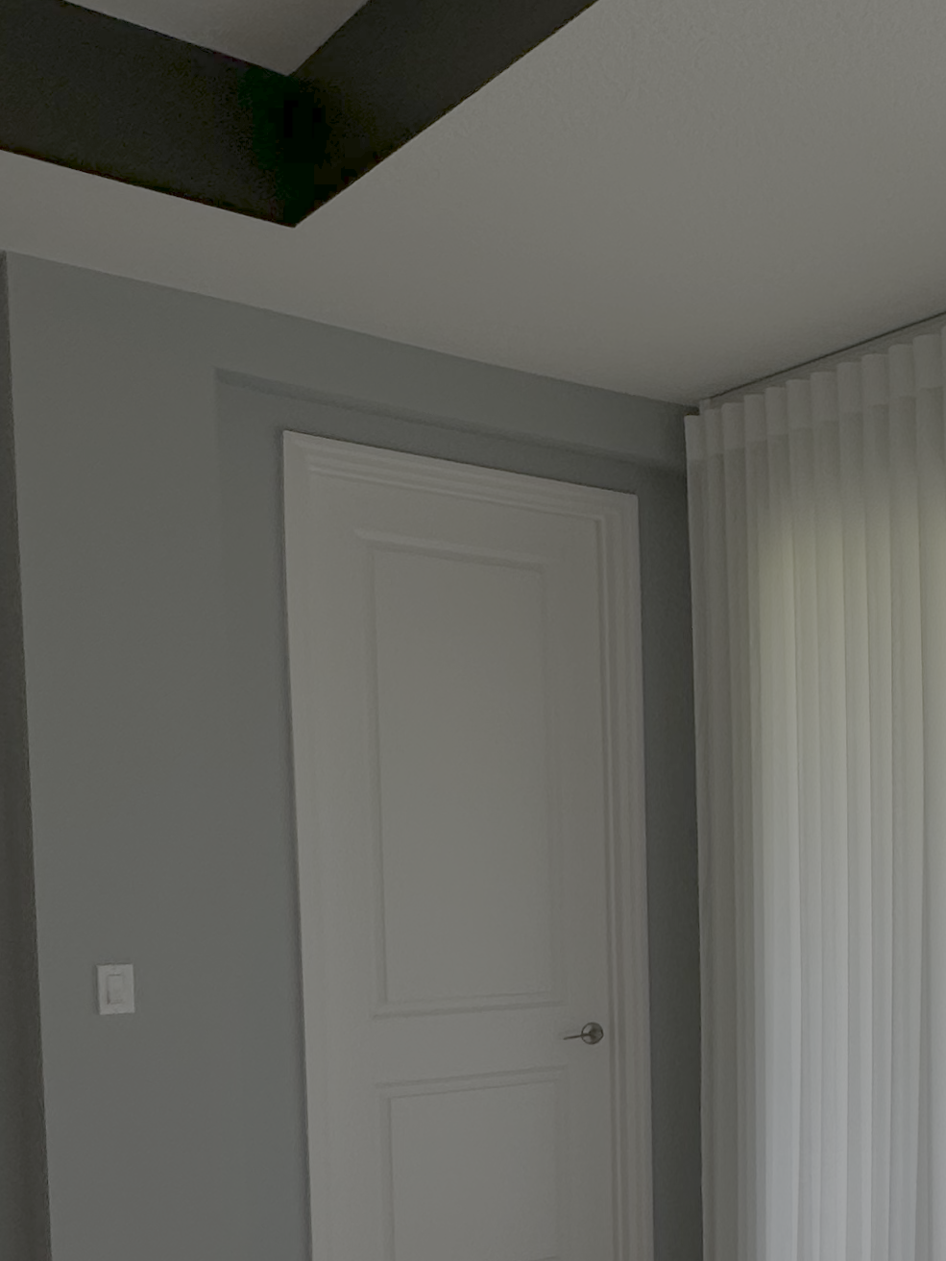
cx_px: 1198
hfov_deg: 28.3
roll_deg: -1.5
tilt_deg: -4.5
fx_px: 1567
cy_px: 937
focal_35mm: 43
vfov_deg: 42.6
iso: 50
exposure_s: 1/120
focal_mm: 2.22
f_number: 2.2
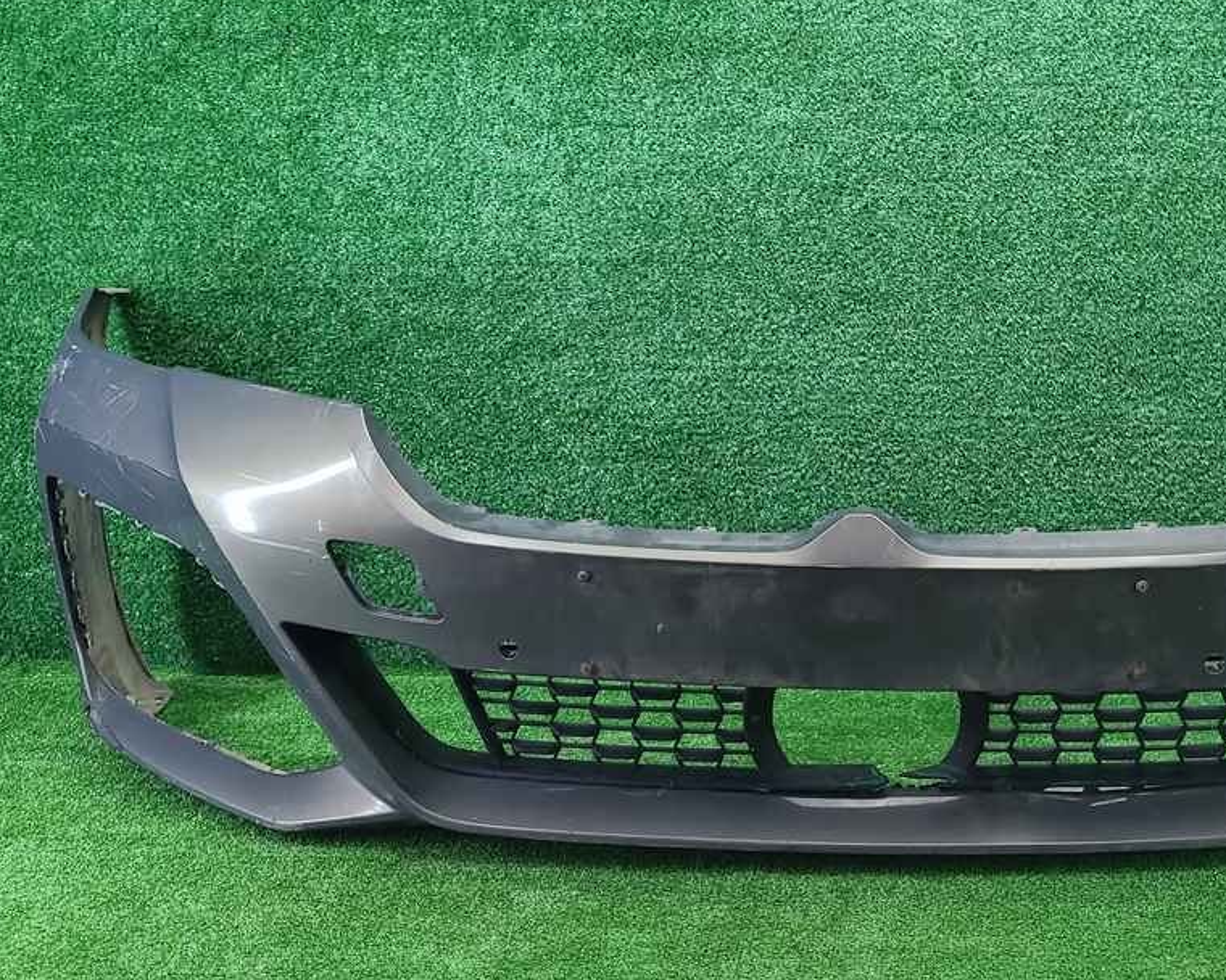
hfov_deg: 37.7
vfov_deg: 31.4
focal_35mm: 48
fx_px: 1742
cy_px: 385
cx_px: 941
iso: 186
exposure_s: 1/50
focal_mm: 5.4
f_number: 1.8
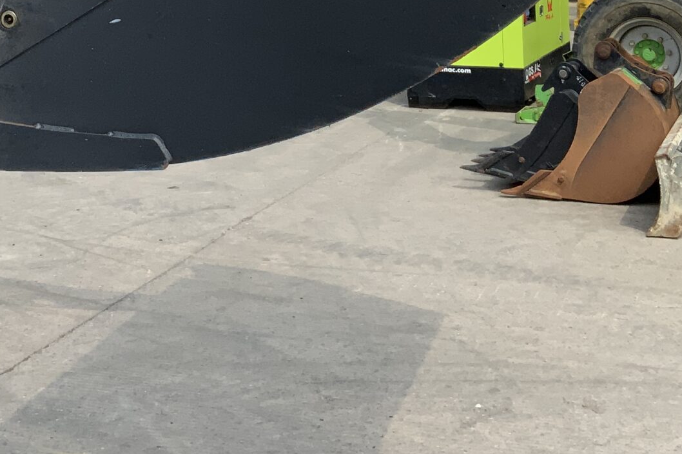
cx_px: 191
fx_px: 1383
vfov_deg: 17.5
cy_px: -142
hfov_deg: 27.4
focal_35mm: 73
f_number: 1.8
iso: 16
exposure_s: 1/1451
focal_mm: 3
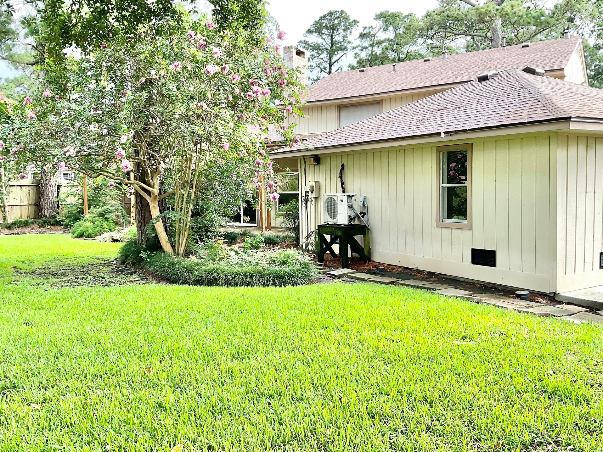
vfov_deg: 45.4
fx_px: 540
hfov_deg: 58.4
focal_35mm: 31
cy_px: 222
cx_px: 299
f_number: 1.8
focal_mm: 3
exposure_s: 1/122
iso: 32
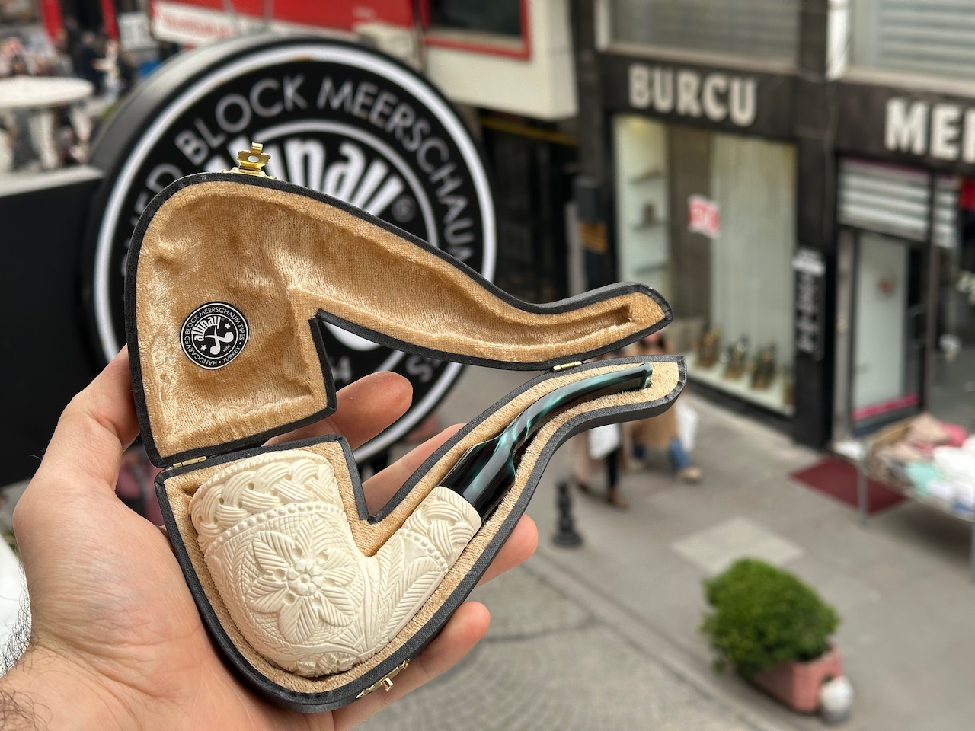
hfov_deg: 39.7
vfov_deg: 30.3
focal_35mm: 48
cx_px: 488
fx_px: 1352
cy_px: 366
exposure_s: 1/165
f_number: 1.78
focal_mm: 6.86
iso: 50
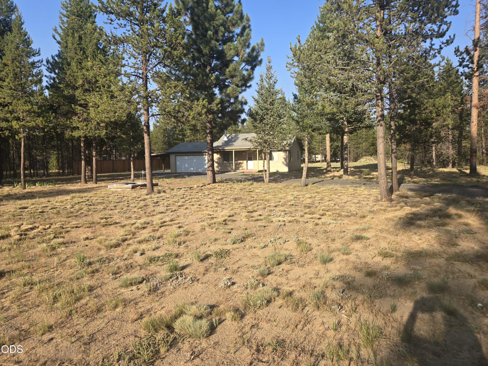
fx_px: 324
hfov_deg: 73.9
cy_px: 183
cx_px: 244
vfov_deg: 58.9
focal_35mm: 23
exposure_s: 1/850
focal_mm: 5.4
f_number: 1.8
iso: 25
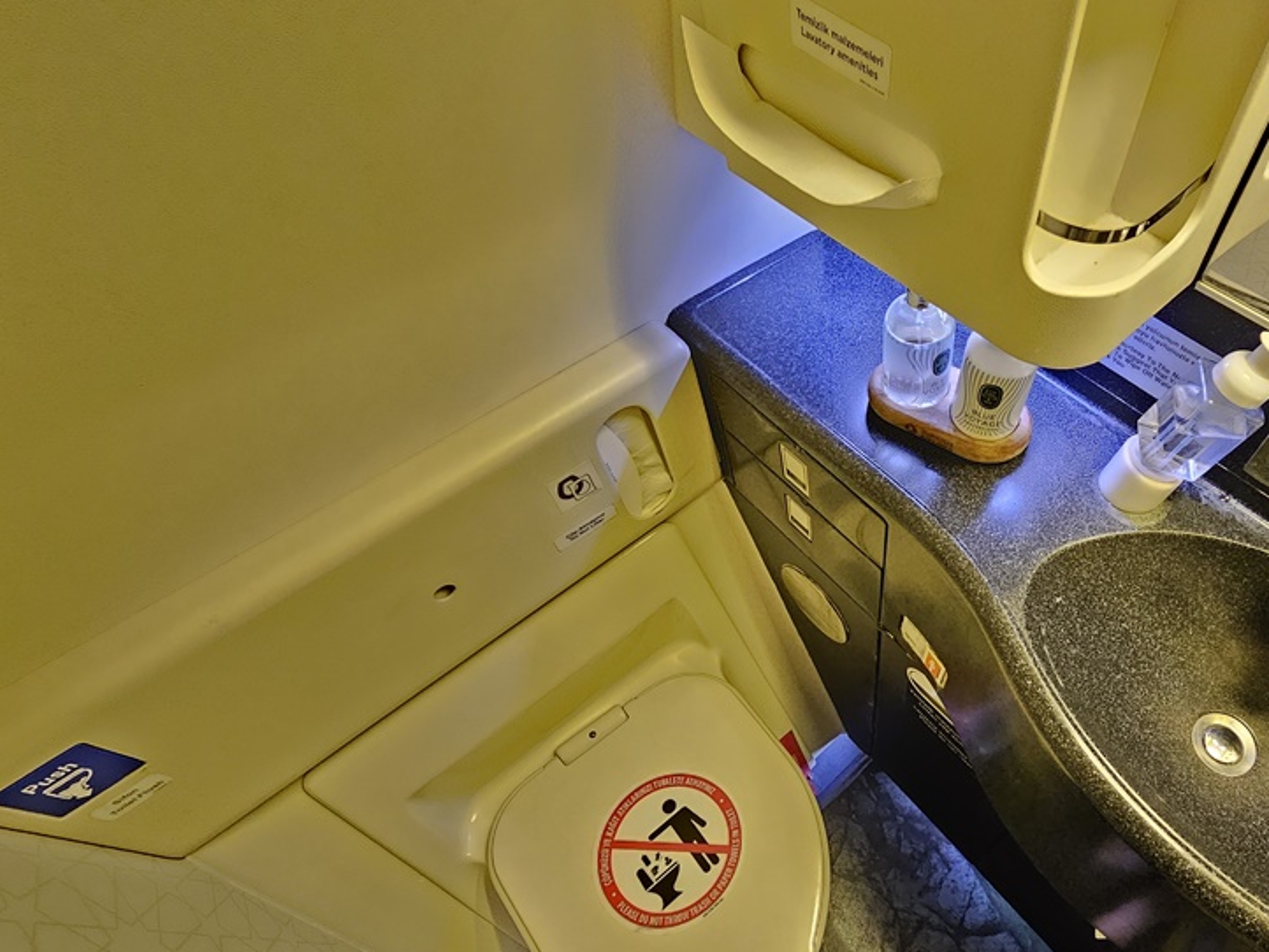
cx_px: 872
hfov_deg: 83.9
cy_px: 527
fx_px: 660
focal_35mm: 18
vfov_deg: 71.4
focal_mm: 2.2
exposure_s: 1/24
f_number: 2.2
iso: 1250
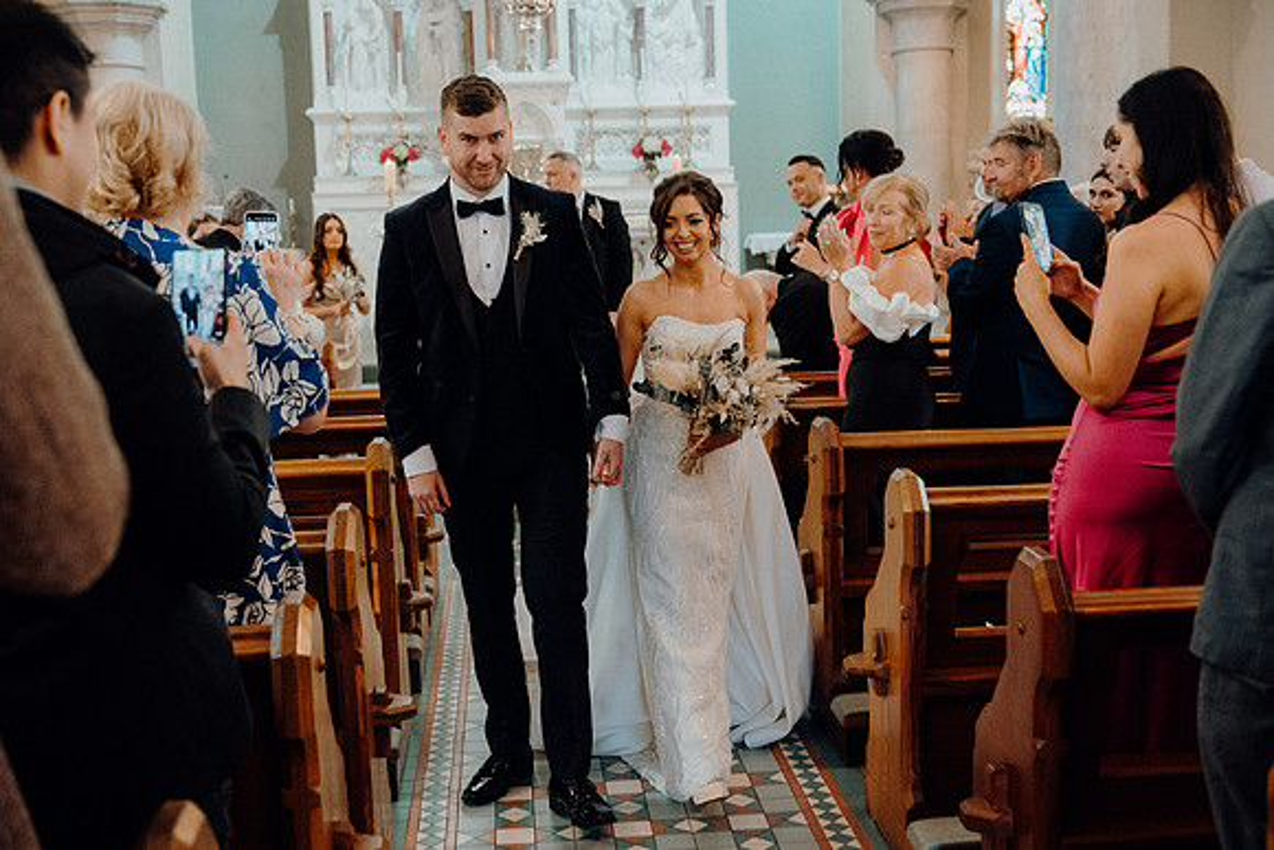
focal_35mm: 44
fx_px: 1557
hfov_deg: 44.5
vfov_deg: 30.5
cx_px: 637
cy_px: 425
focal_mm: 44
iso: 5000
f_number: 3.5
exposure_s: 1/160
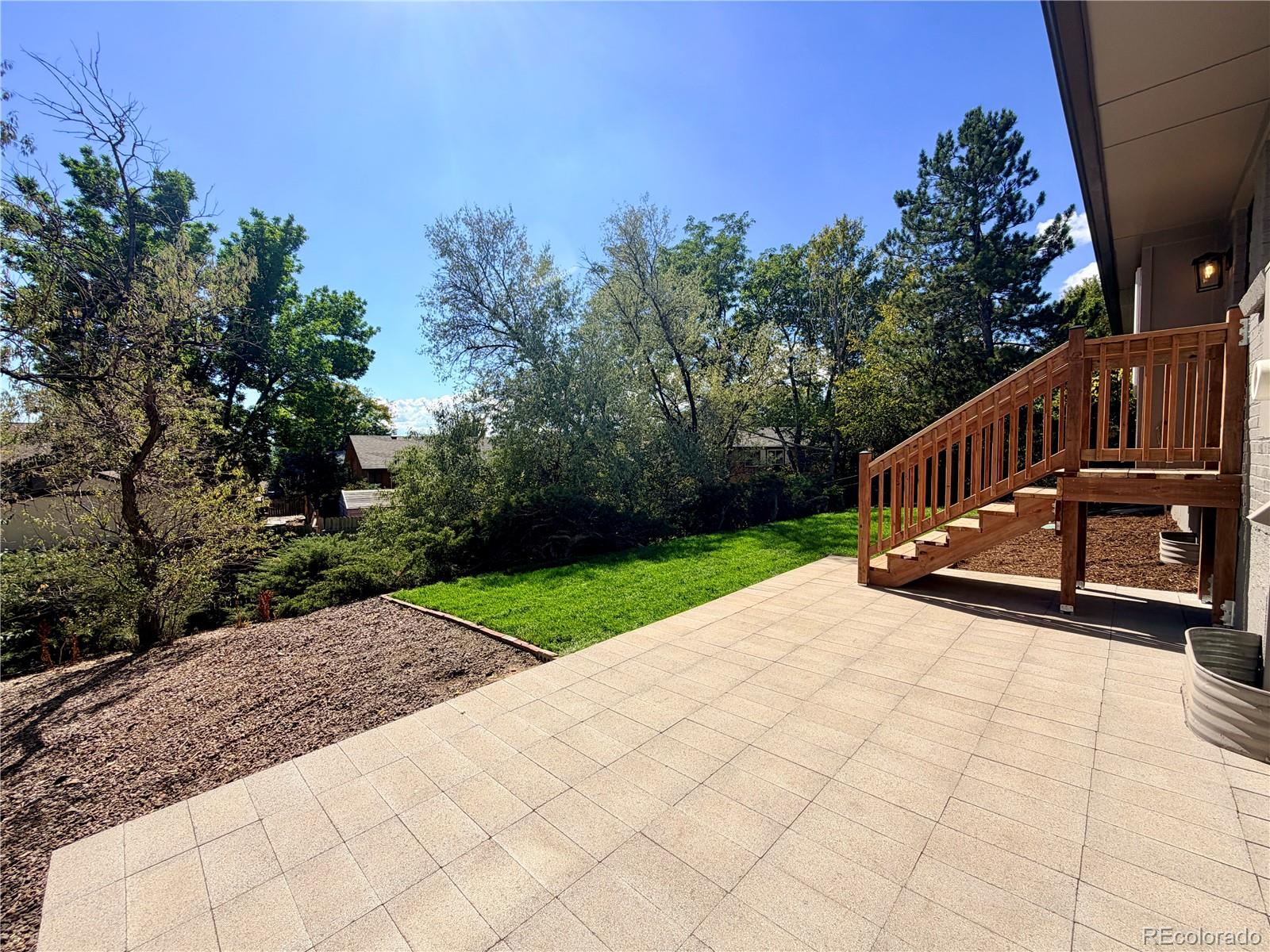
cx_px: 635
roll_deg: +1.4
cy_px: 476
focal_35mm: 14
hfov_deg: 102.1
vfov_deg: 85.7
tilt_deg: -2.6
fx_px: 514
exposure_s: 1/970
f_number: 2.2
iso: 20
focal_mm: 2.22
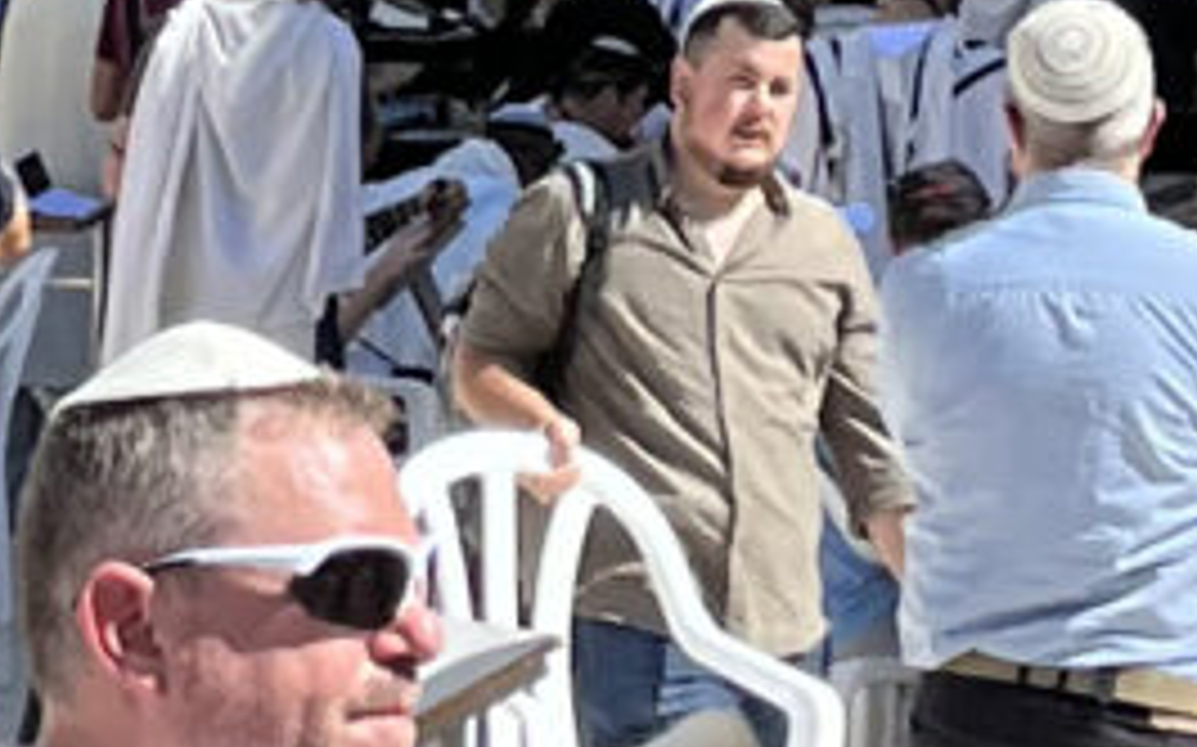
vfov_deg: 4.9
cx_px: 652
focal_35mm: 265
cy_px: -464
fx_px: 8641
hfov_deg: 7.9
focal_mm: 5.1
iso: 50
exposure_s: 1/2358
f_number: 1.6
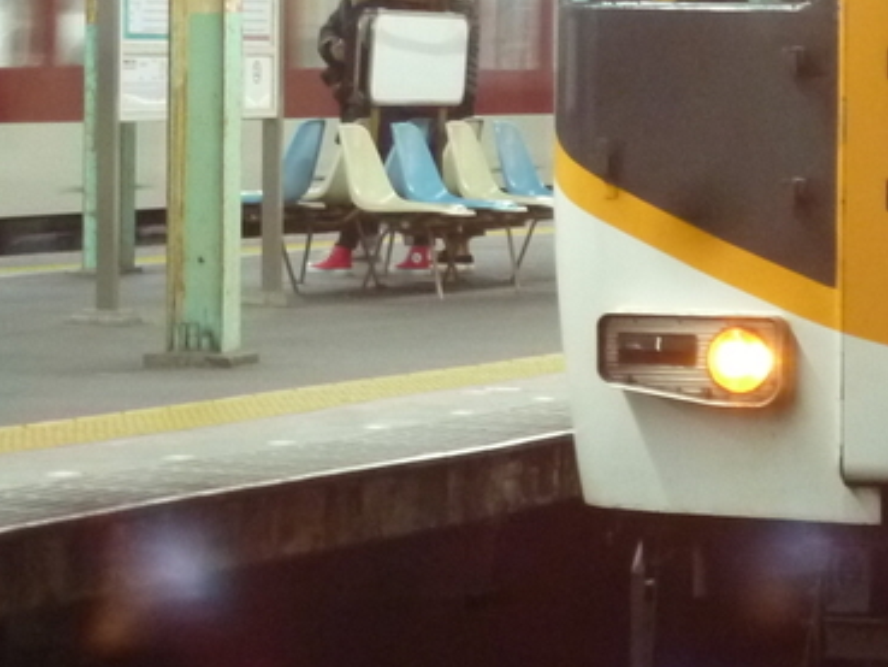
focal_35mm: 205
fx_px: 5261
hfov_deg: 9.6
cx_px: 772
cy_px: 106
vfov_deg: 7.2
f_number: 4.7
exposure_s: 1/6
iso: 400
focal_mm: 11.2
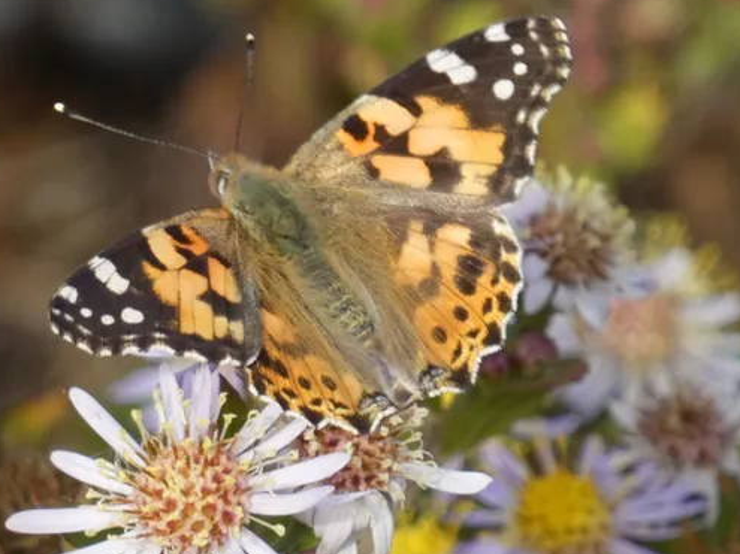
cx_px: 339
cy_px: 288
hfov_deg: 2.3
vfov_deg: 1.7
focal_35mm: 880
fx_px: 18808
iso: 250
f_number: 5.6
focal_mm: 121.9
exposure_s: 1/250
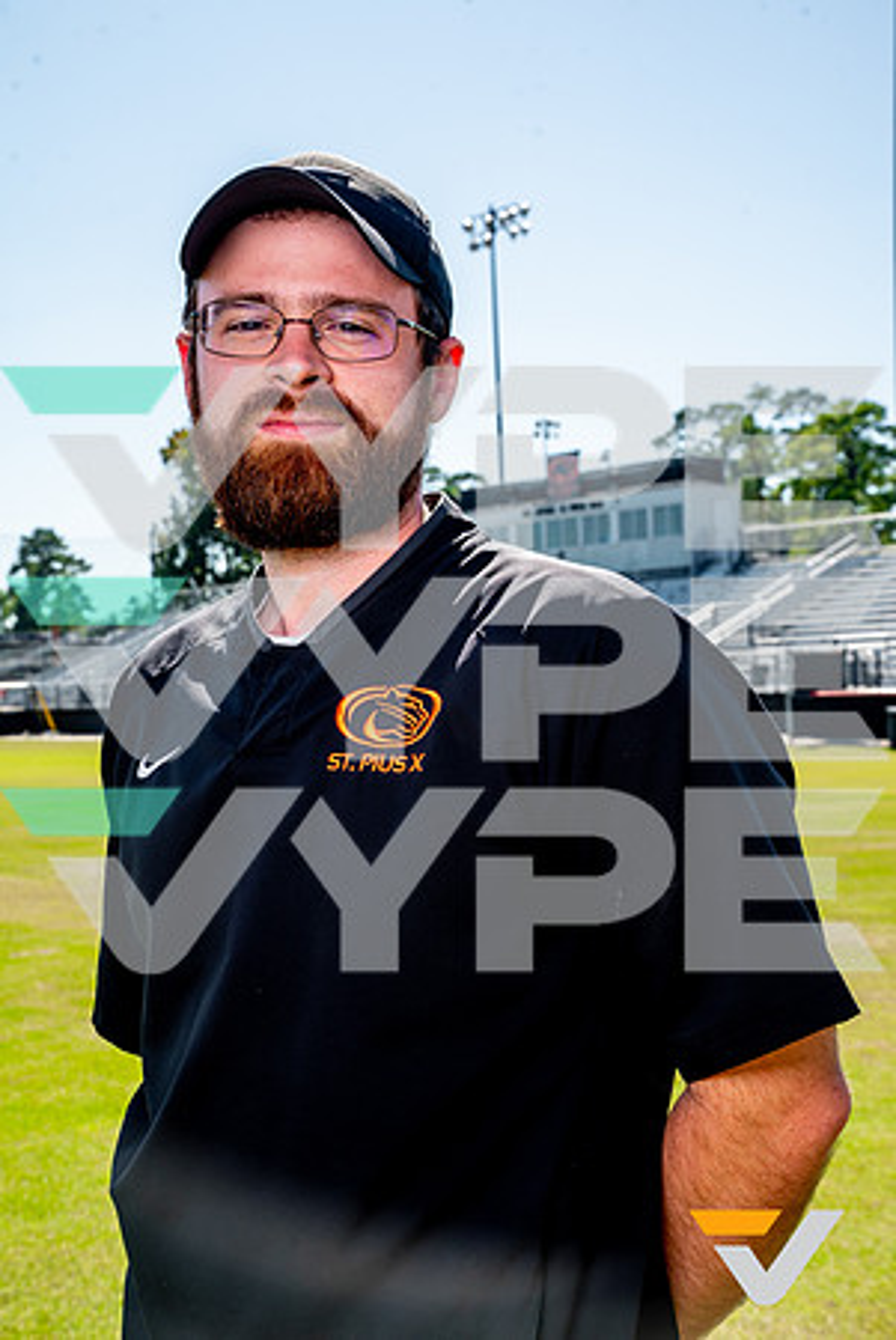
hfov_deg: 26.0
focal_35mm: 52
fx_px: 1937
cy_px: 670
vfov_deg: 38.2
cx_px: 448
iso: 100
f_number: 11
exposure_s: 1/125
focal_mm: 52
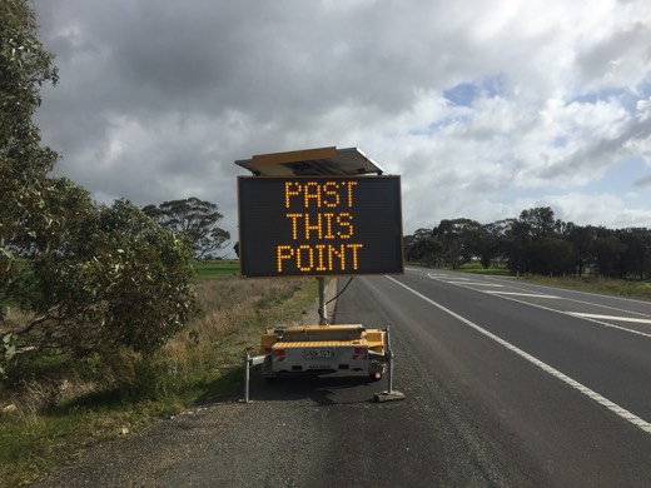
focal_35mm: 29
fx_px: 545
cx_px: 326
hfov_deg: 61.7
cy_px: 244
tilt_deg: +1.6
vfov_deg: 48.2
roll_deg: -1.4
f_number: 2.2
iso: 32
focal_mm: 4.15
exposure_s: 1/2639
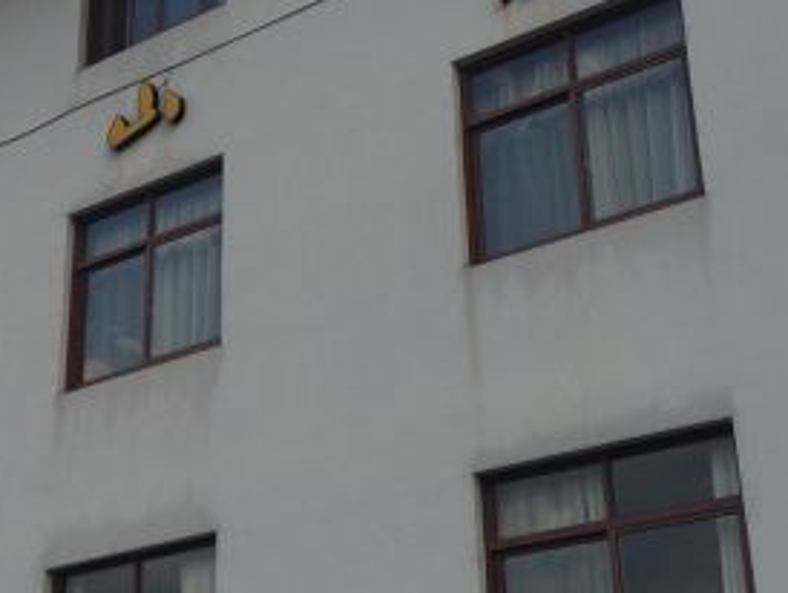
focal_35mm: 74
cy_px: 312
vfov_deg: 19.9
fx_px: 1686
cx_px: 112
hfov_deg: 25.6
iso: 32
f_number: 2.2
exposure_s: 1/363
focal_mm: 4.15
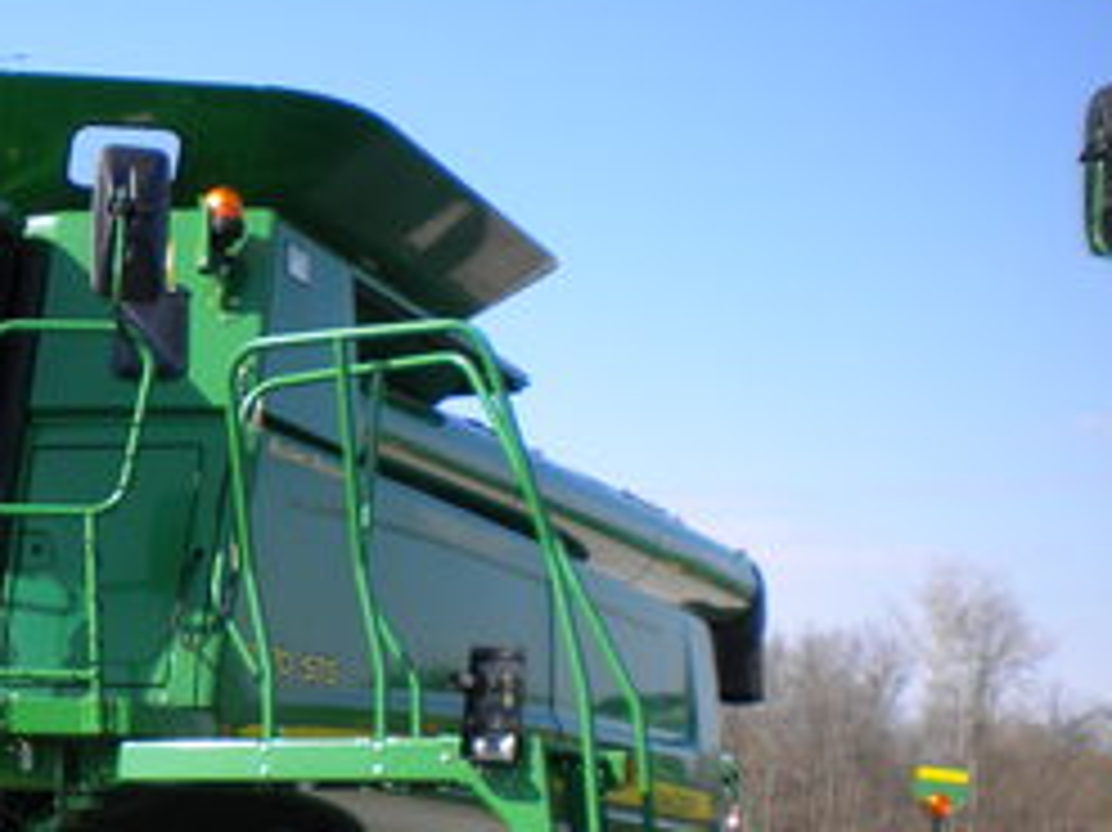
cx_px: -77
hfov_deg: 23.9
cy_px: 778
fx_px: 2472
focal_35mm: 77
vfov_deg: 18.7
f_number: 4.6
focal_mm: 6.3
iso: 80
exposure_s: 1/387
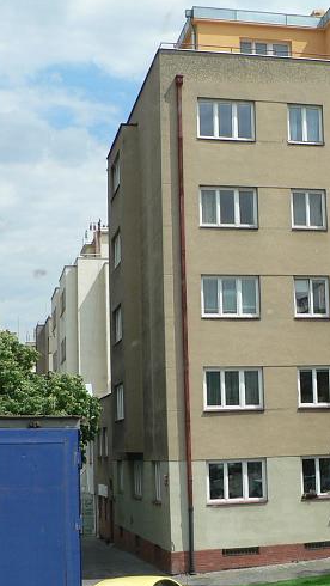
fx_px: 995
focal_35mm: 64
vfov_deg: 32.7
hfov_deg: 18.3
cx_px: 335
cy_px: 355
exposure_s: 1/400
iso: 80
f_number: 5
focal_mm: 6
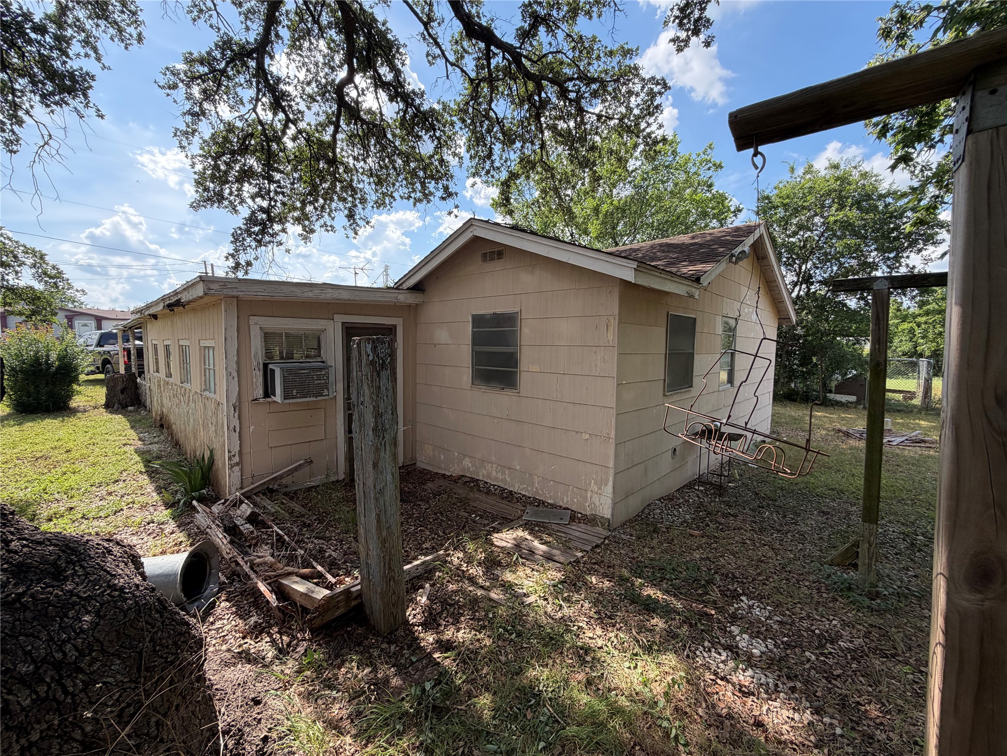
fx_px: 407
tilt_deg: -3.5
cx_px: 504
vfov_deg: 85.7
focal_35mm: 14
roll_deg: +0.0
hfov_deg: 102.1
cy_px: 378
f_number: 2.2
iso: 40
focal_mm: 2.22
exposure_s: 1/569
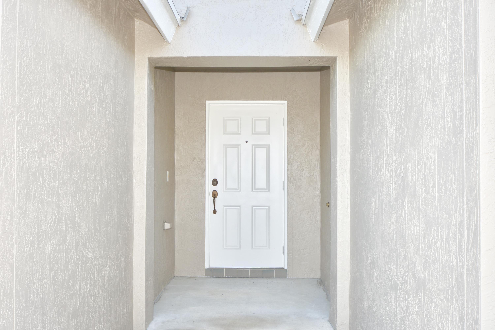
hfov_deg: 53.1
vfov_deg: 36.9
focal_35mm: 36
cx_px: 248
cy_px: 165
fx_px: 495
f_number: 4.5
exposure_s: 1/60
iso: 100
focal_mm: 24
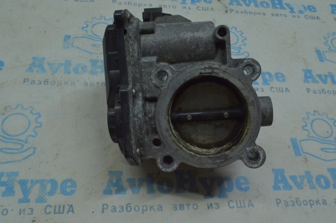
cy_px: 112
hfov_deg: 53.2
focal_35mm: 36
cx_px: 168
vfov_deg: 36.8
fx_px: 336
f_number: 16
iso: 2200
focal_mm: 24
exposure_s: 1/80
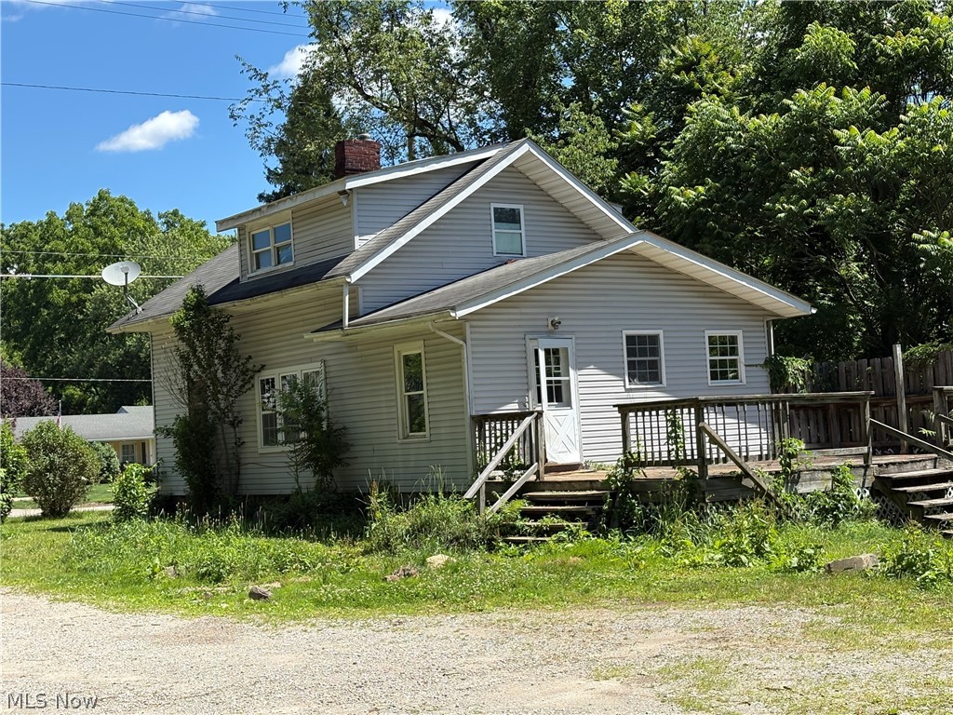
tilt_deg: +3.0
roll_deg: +2.1
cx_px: 476
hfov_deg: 36.8
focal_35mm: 52
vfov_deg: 28.0
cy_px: 358
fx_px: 1432
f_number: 1.6
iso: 50
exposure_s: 1/2212
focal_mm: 5.96
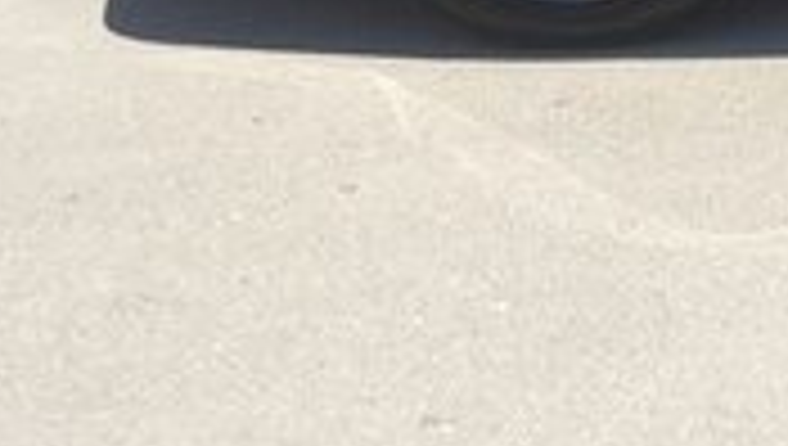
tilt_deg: -15.5
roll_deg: -2.0
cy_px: -169
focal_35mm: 119
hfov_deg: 16.1
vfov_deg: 10.0
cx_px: 1270
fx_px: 2490
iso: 32
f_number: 2.2
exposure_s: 1/1522
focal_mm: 4.15
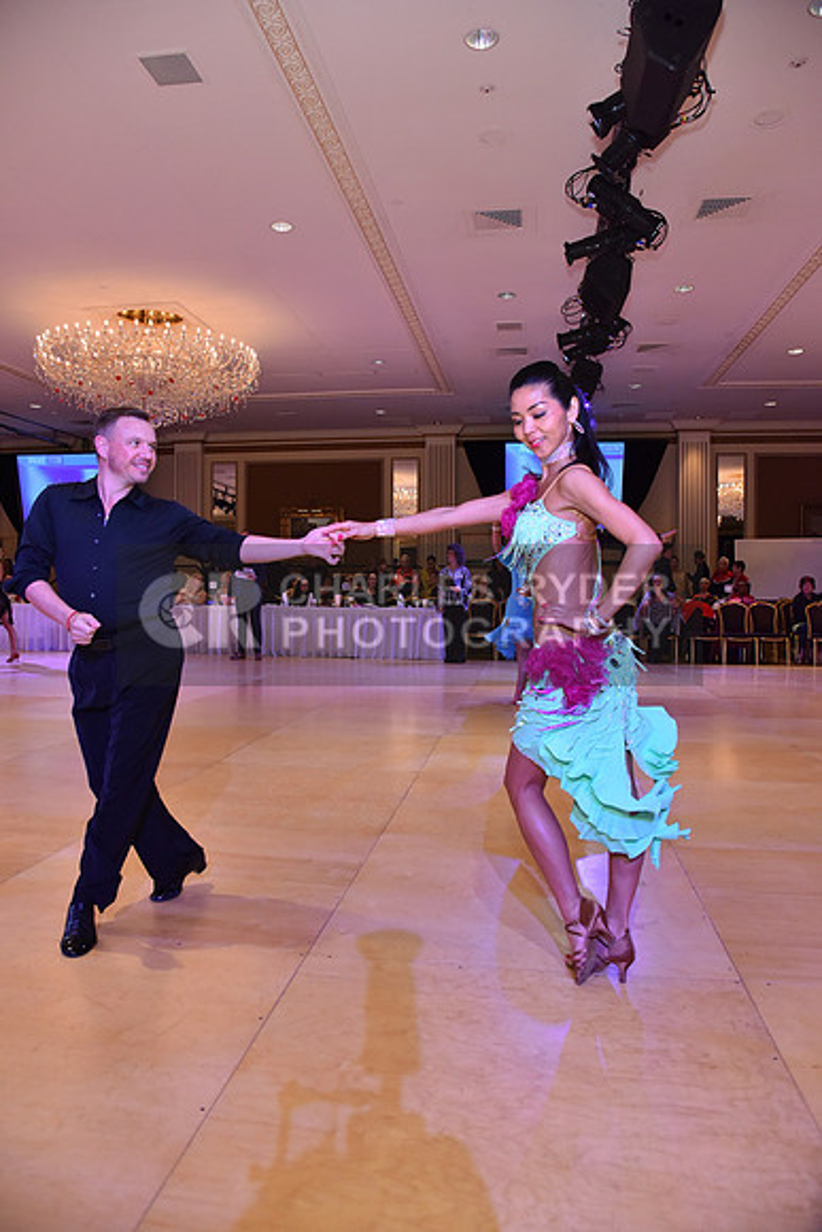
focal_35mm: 24
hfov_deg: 53.2
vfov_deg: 73.7
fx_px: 821
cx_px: 411
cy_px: 616
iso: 1600
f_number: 5
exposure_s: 1/250
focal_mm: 24
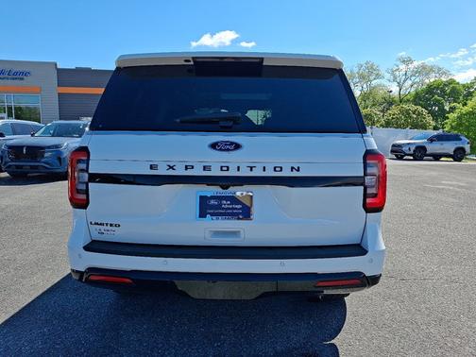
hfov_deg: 69.4
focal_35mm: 25
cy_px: 178
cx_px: 238
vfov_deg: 54.9
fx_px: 344
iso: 25
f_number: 1.8
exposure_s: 1/1429
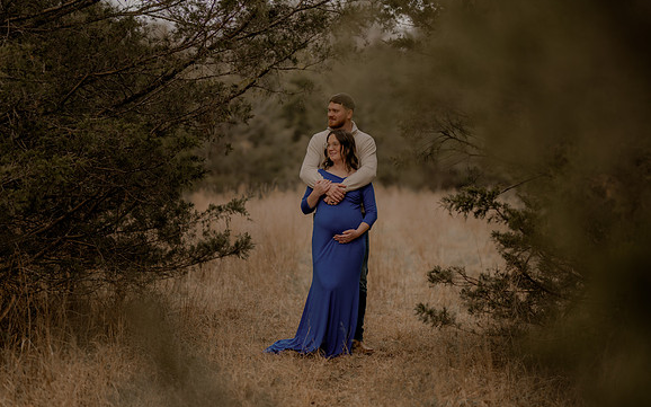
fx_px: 1543
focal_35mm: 87
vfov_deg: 15.0
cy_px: 193
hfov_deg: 23.8
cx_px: 326
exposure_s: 1/1600
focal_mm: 85
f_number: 1.4
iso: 200
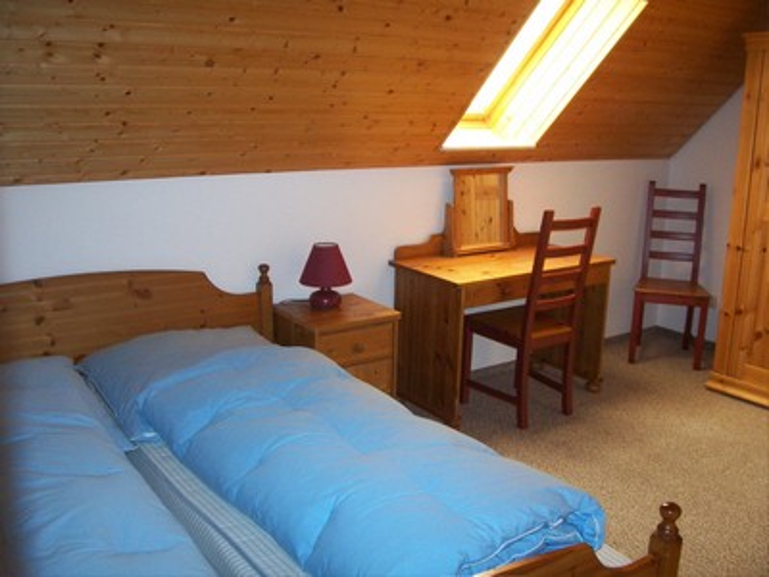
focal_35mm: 34
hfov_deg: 54.0
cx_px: 384
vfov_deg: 41.8
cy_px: 288
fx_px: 755
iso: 160
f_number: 2.7
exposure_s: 1/60
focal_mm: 5.6
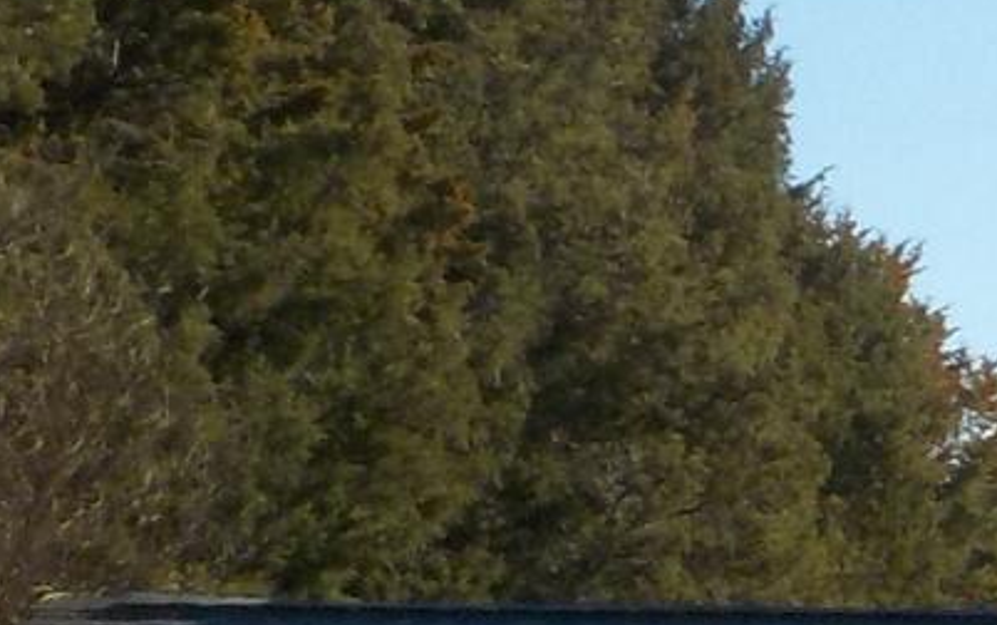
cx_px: 2351
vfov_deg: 6.4
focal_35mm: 205
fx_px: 5575
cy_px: 640
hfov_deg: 9.2
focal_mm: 5.2
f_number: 3.7
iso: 125
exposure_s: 1/1000
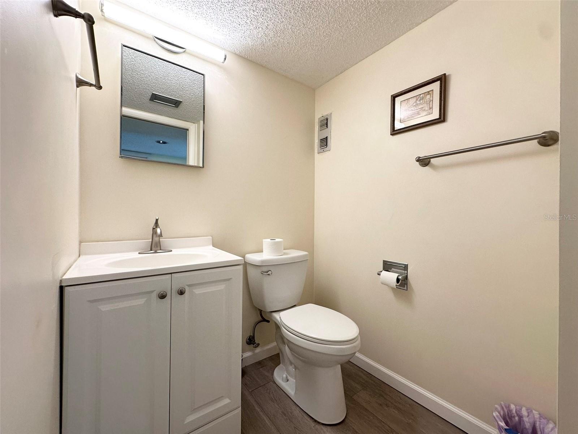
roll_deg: -0.3
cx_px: 289
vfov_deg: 85.7
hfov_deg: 102.1
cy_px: 217
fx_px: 234
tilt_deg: +1.0
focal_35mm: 14
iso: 125
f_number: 2.2
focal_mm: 2.22
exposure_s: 1/120
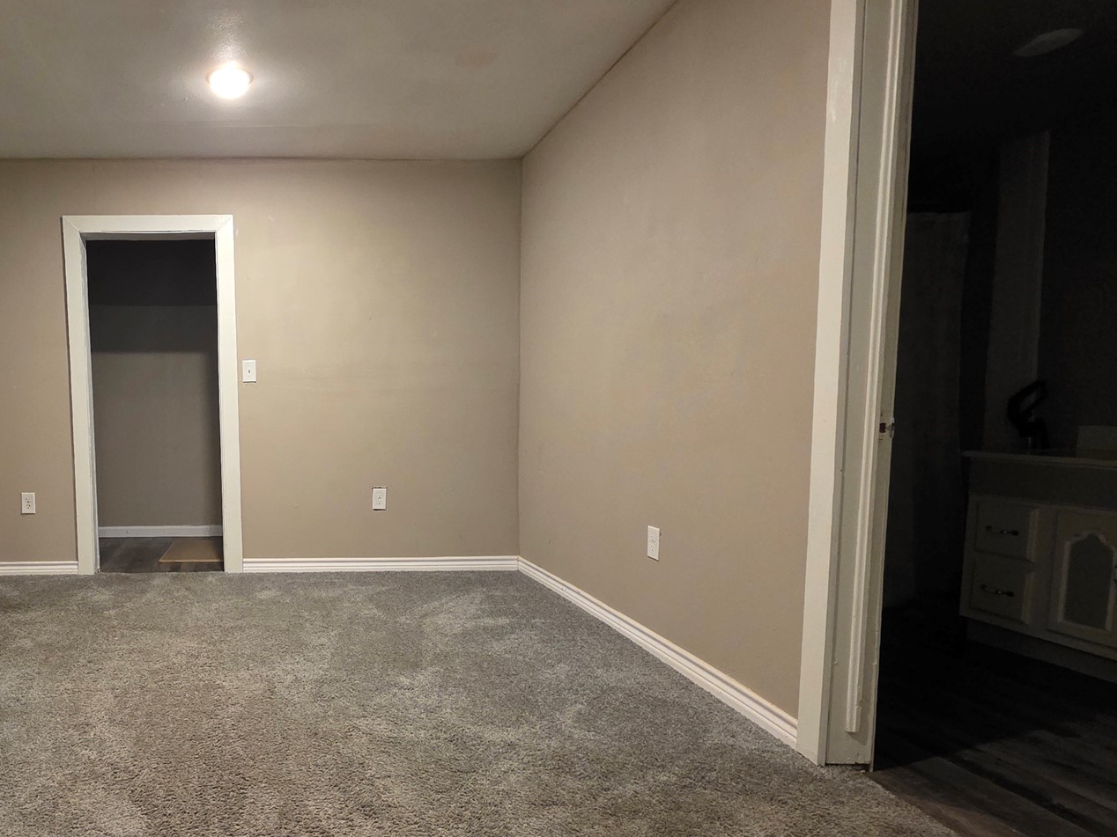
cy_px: 467
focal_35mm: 21
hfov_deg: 72.7
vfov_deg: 63.3
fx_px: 678
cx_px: 260
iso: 640
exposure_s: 1/60
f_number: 1.9
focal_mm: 2.2
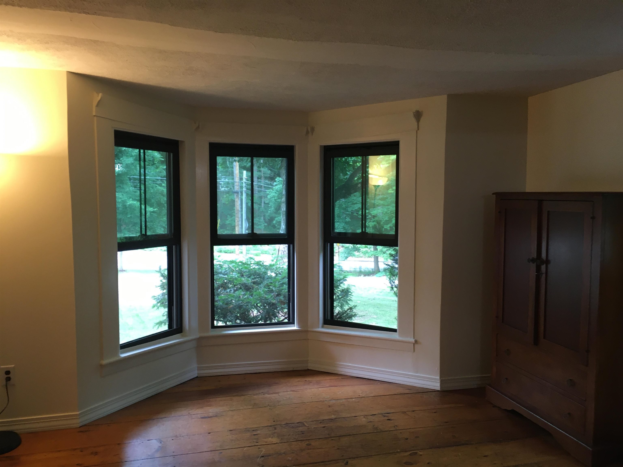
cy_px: 234
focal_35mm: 29
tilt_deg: -2.7
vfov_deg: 48.2
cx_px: 312
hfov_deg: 61.7
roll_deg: -1.2
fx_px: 522
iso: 64
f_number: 2.2
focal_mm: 4.15
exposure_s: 1/30
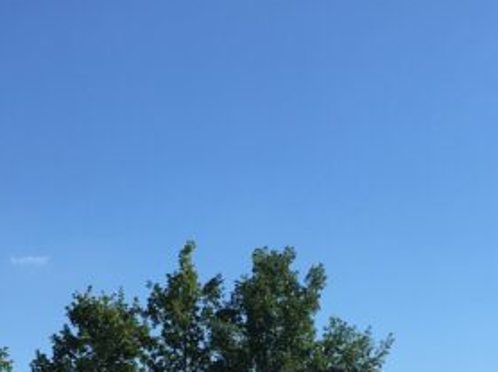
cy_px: 503
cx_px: 297
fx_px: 1538
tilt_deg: +1.4
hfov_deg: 18.4
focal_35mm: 107
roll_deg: -1.7
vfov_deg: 13.3
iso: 25
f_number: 2.2
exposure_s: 1/2262
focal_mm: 4.15
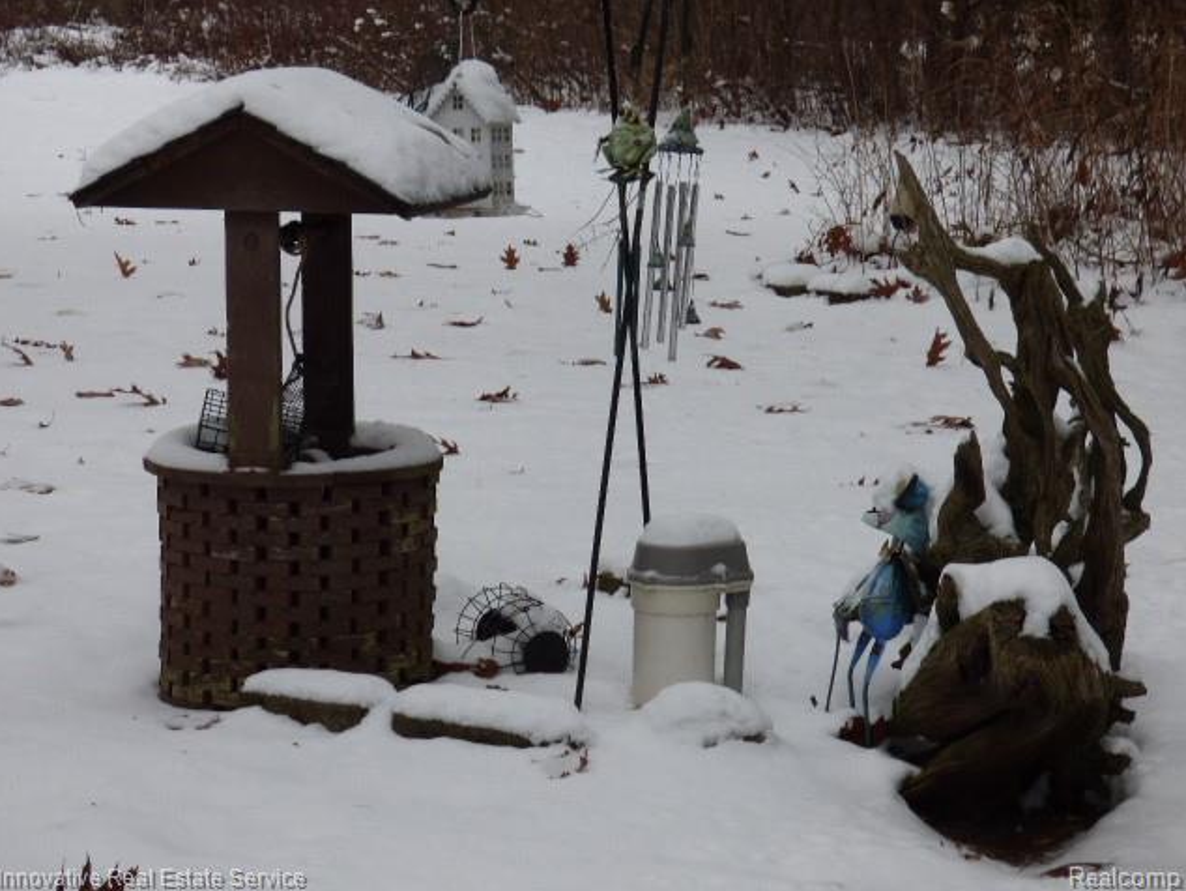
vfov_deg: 13.6
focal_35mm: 109
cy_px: 446
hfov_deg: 18.0
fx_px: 3736
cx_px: 591
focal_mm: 17.86
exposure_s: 1/200
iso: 100
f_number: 4.8
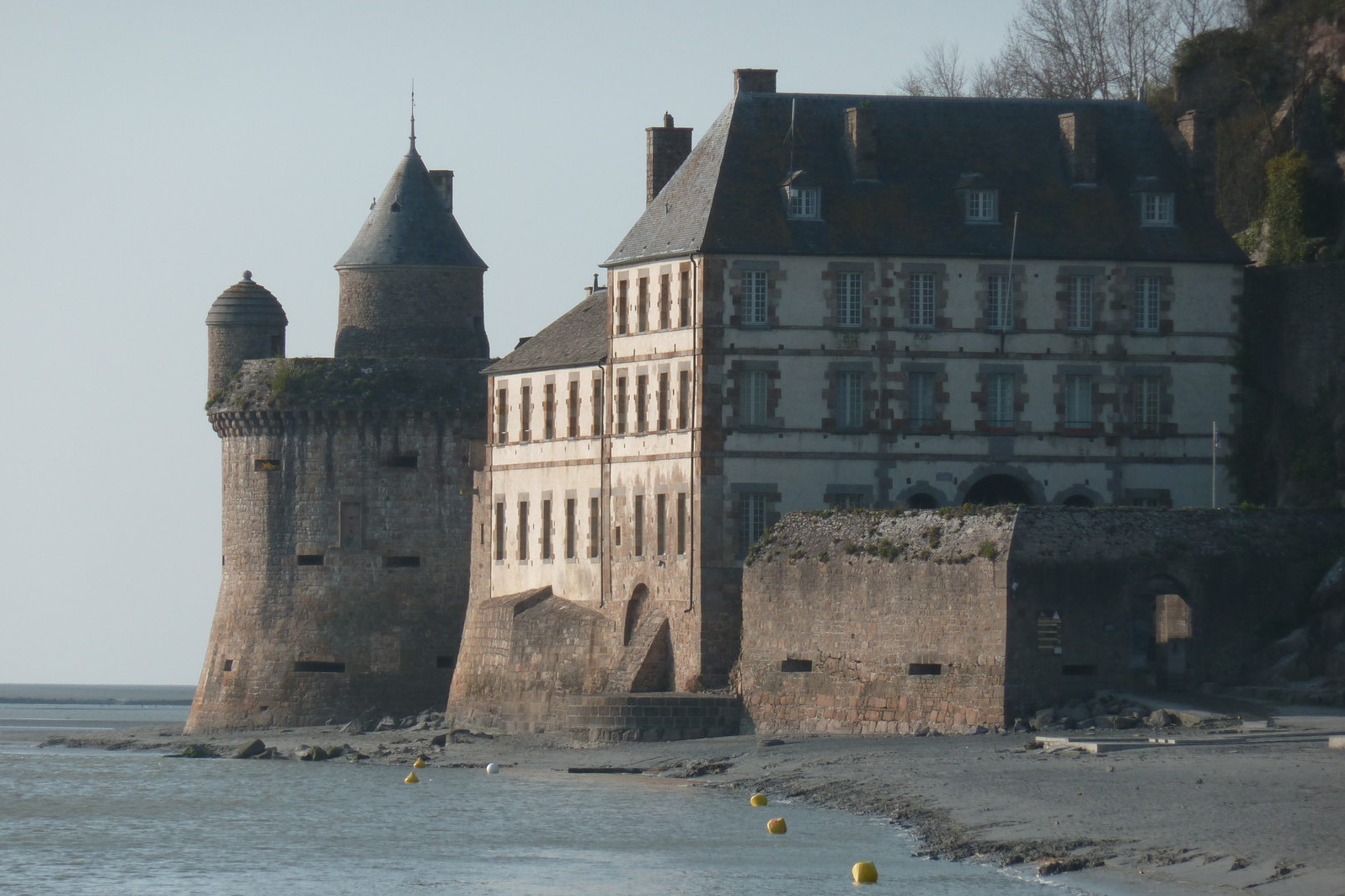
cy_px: 458
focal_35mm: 271
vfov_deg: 5.1
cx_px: 672
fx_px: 10122
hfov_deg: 7.6
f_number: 5.6
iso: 80
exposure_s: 1/500
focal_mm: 42.6
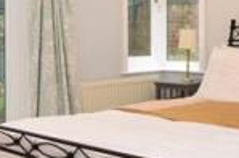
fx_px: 438
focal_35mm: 66
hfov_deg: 30.2
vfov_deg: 20.4
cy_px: 38
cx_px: 172
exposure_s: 1/15
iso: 400
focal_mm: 10
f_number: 8
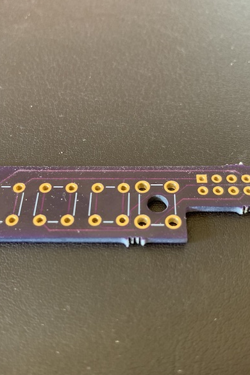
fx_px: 385
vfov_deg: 51.9
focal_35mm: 37
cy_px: 185
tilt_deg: -55.4
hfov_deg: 35.9
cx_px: 129
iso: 400
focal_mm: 4.25
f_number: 1.8
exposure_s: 1/42
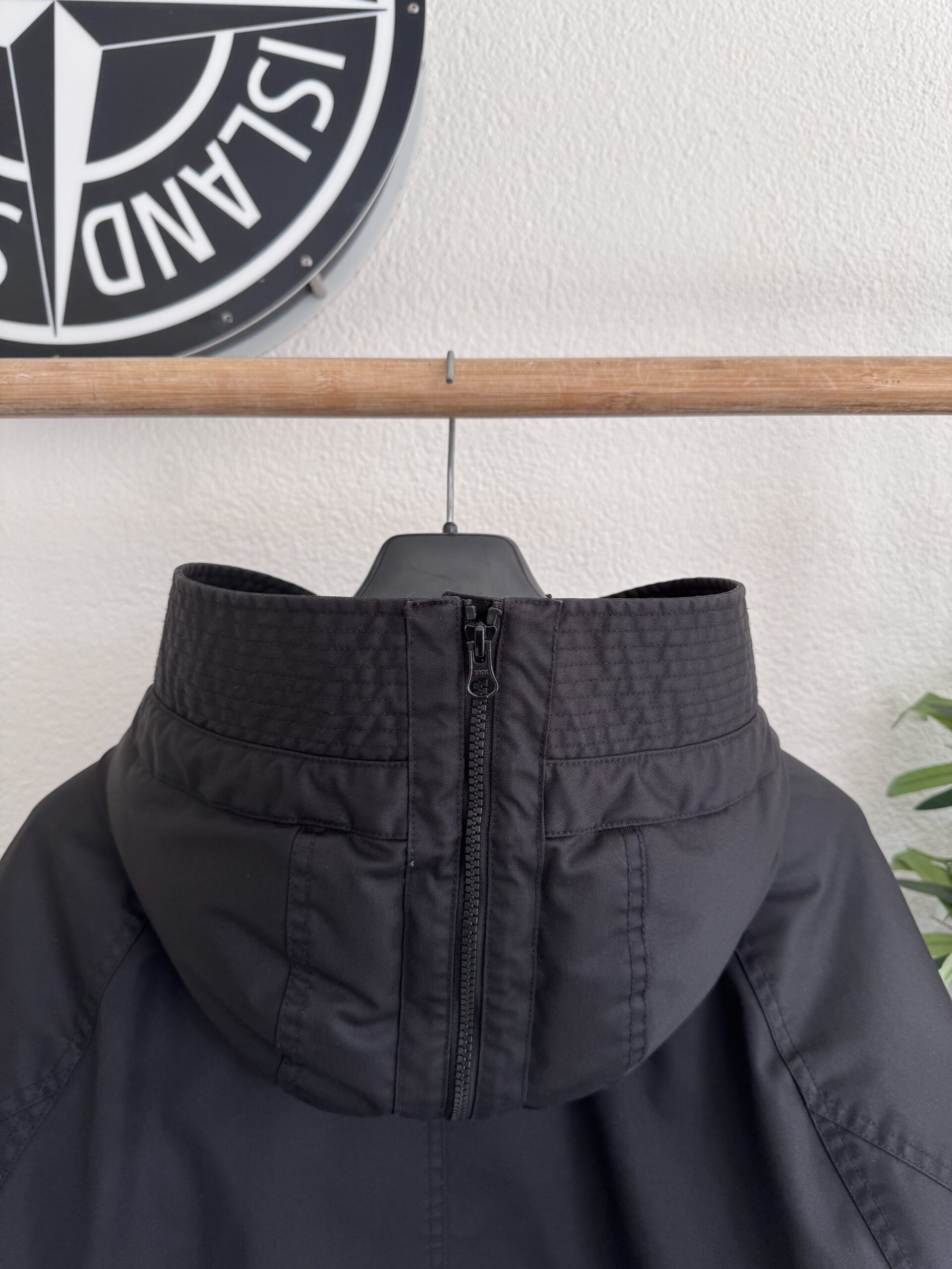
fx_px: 880
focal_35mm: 24
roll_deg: -0.5
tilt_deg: -4.3
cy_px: 634
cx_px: 476
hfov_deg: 56.8
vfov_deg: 71.6
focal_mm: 6.76
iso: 125
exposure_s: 1/121
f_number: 1.78
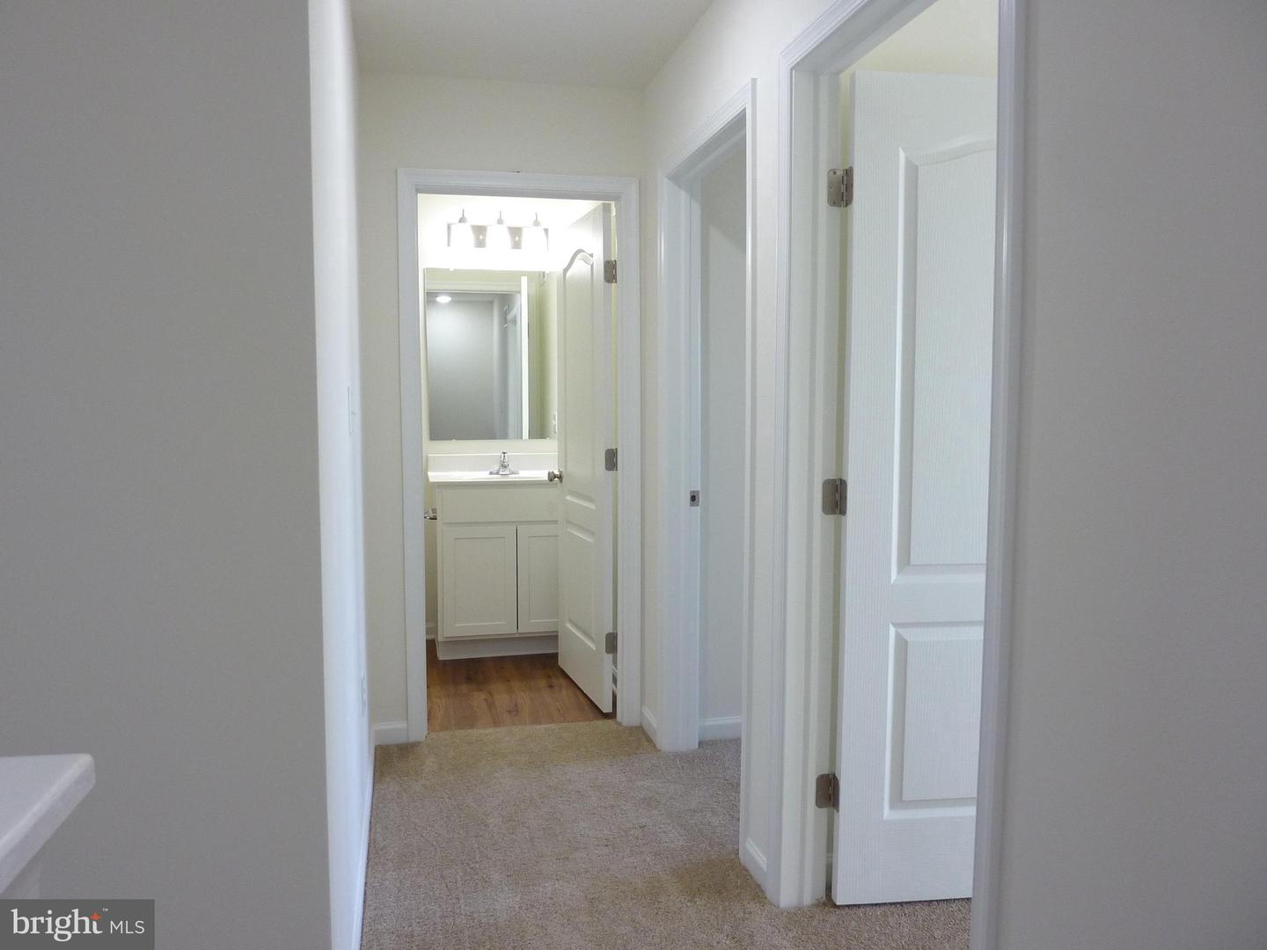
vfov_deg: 54.9
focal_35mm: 25
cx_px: 634
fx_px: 915
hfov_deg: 69.4
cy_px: 475
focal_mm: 4.1
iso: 160
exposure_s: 1/30
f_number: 3.3
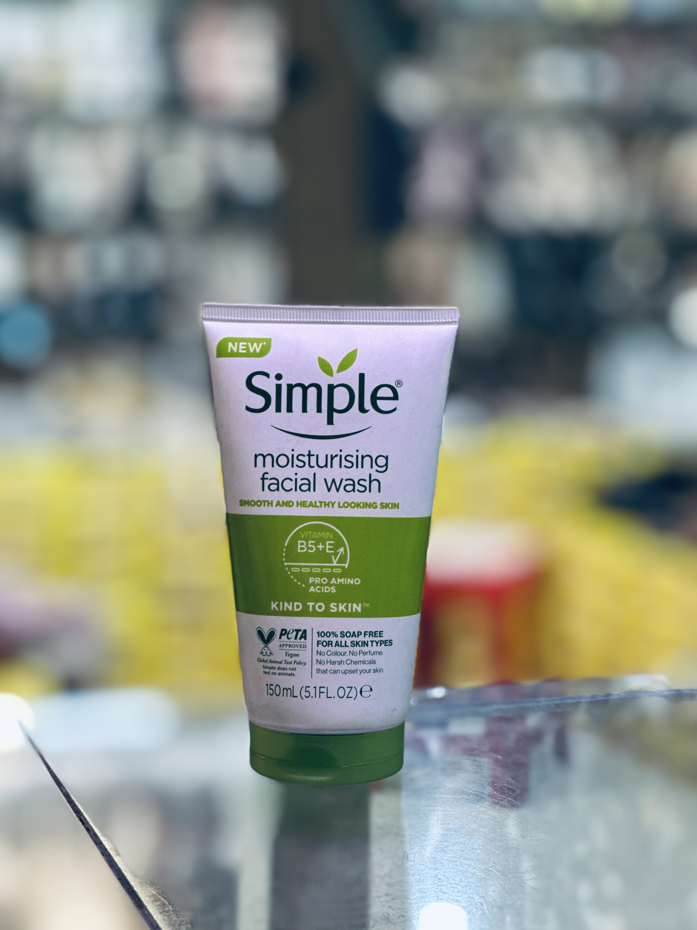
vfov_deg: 25.3
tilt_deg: -5.6
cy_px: 465
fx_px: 2067
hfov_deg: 19.1
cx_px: 348
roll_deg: -0.9
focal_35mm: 77
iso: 125
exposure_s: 1/33
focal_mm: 9
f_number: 2.8
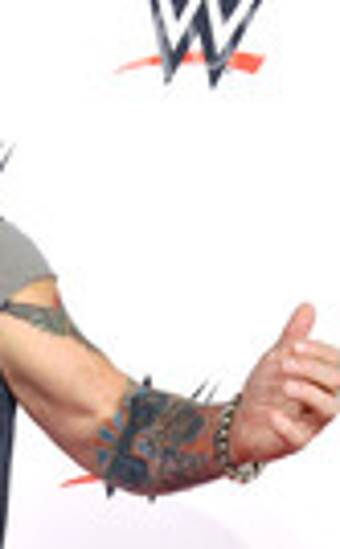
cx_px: -156
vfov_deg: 16.7
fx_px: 1776
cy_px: 692
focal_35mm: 119
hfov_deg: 10.6
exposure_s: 1/160
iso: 1000
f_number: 6.3
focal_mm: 26
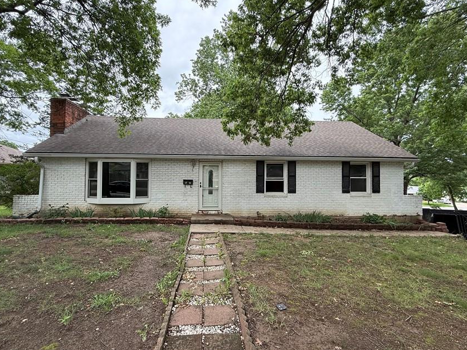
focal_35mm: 17
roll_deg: -0.3
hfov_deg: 91.0
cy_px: 172
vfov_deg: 74.7
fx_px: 229
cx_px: 223
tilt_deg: +2.8
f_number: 2.2
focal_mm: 2.22
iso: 64
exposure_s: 1/349
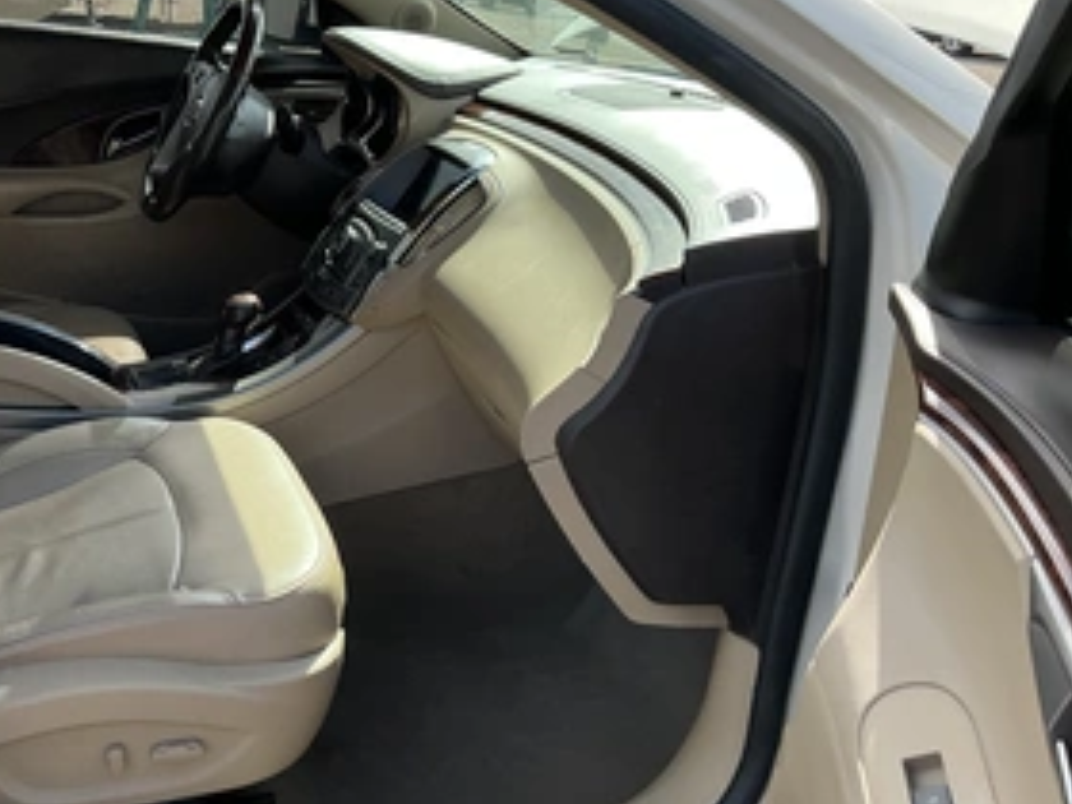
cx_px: 314
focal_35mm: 40
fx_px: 1239
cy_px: 433
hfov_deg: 45.7
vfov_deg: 35.9
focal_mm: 3
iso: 25
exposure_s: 1/333
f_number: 1.8
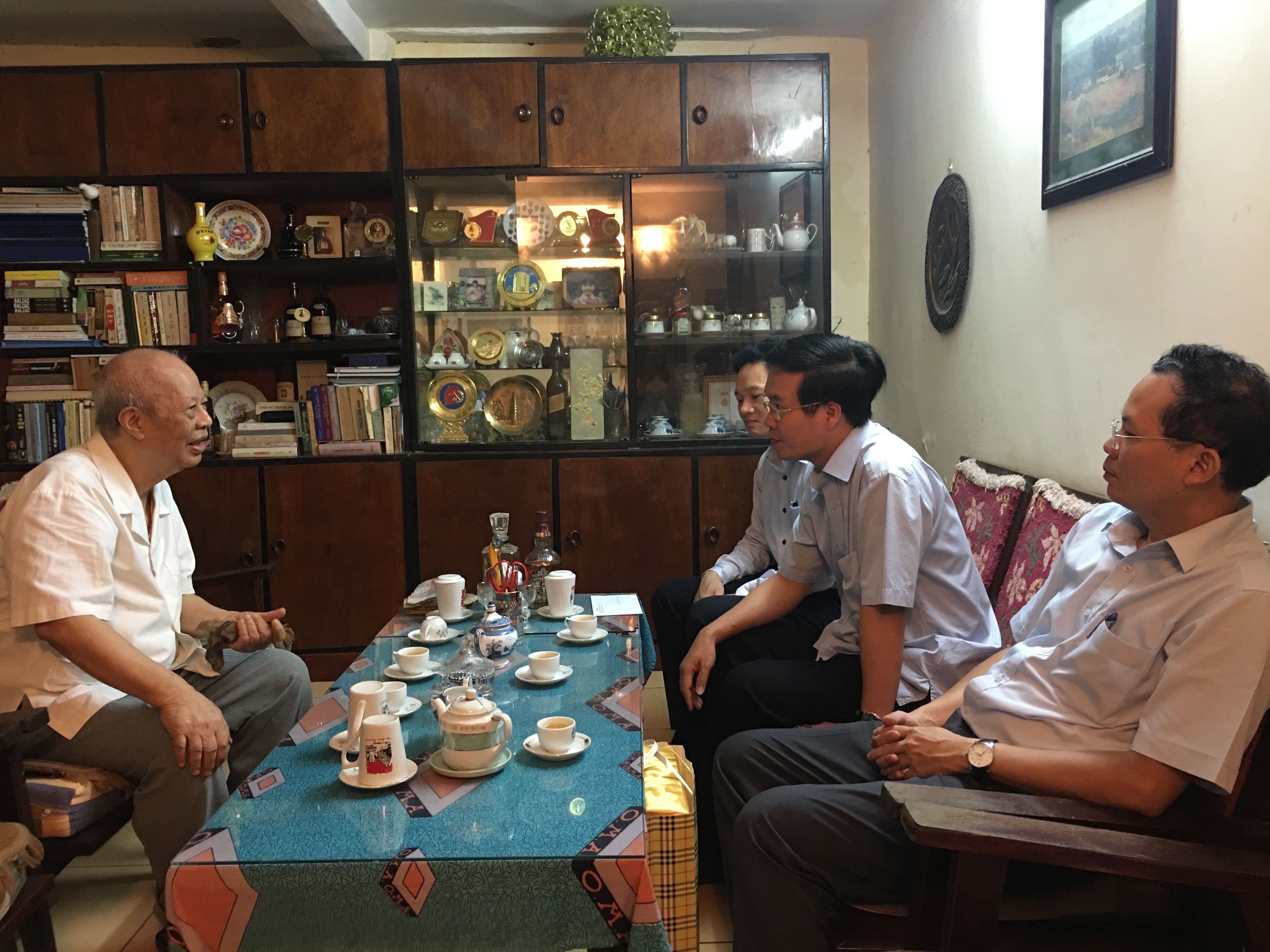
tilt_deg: -6.0
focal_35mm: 29
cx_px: 635
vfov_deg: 48.2
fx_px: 1064
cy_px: 476
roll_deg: +0.9
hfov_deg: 61.7
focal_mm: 4.15
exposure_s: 1/8
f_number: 2.2
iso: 100
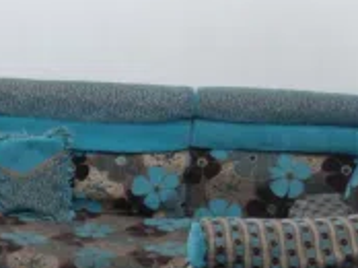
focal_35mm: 92
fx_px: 950
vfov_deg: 15.7
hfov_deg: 19.9
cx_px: -80
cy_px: 282
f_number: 1.8
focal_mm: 4.69
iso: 400
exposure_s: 1/50.1
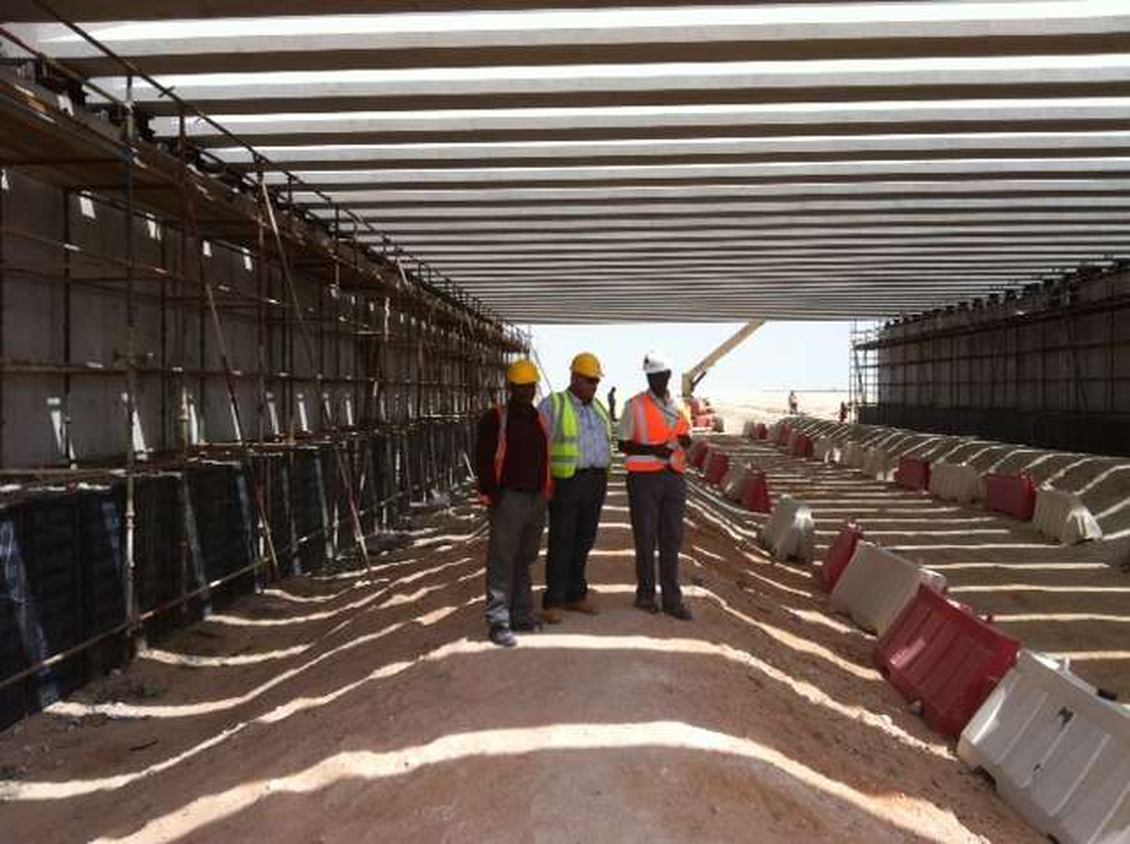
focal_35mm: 35
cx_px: 565
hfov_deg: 52.7
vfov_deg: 40.6
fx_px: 1141
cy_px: 422
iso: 80
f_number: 2.8
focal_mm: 3.85
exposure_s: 1/1040
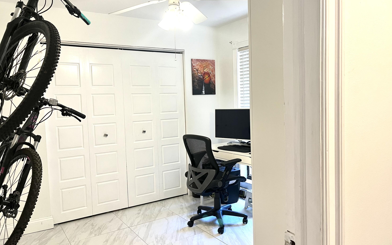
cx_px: 195
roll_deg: +1.9
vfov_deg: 44.5
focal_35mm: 28
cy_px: 119
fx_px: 299
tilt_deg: -4.7
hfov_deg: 66.5
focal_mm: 5.1
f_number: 1.6
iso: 80
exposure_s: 1/60
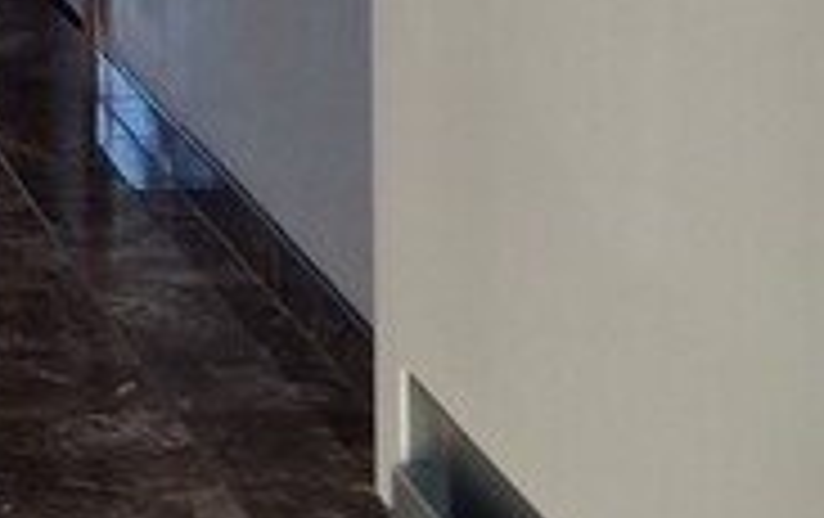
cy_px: -437
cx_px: -464
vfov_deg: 8.2
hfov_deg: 12.8
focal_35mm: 154
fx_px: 3464
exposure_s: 1/115
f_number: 1.8
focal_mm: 5.4
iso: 50
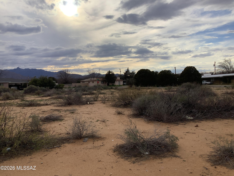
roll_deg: +2.1
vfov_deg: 45.4
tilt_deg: -1.5
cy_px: 88
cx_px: 117
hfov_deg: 58.4
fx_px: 210
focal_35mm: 31
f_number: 2.4
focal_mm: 3.3
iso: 25
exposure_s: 1/1894
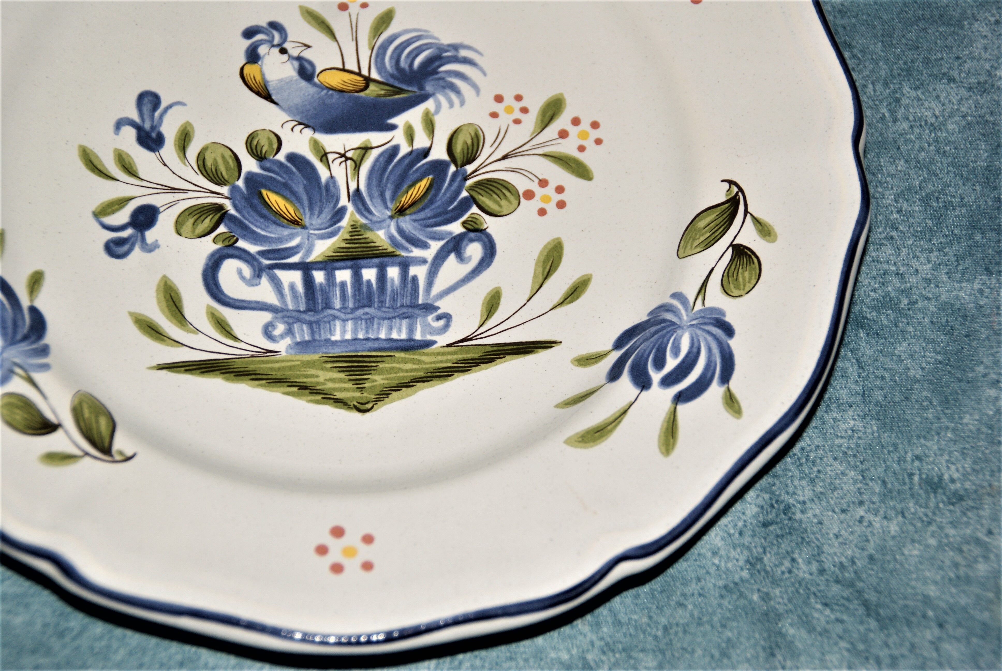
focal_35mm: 105
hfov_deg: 19.4
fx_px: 2926
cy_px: 336
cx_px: 501
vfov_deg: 13.1
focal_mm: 70
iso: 400
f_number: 5.6
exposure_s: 1/100
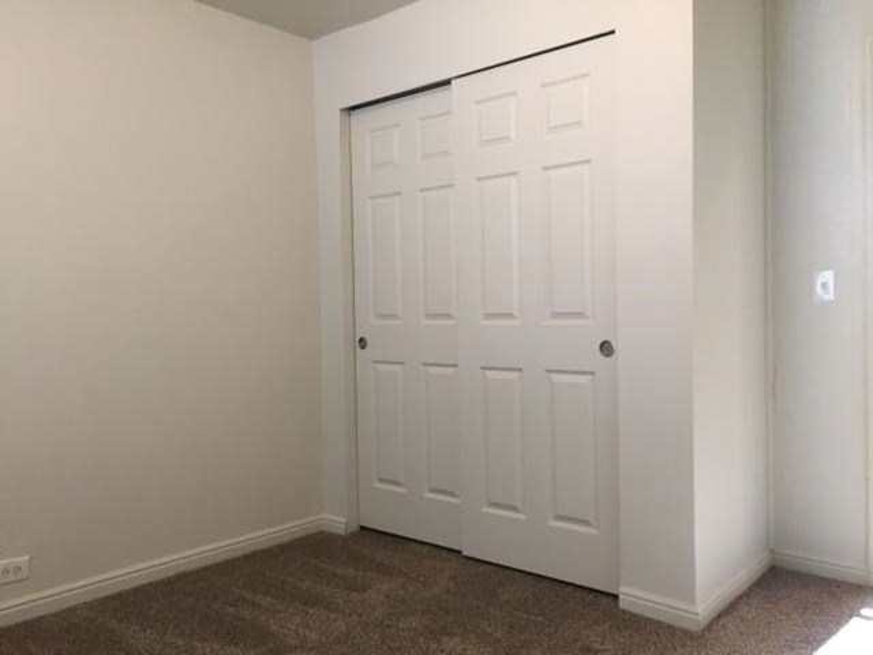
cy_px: 328
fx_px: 731
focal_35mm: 29
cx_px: 436
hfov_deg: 61.7
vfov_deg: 48.2
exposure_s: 1/30
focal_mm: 4.15
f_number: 2.2
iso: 40
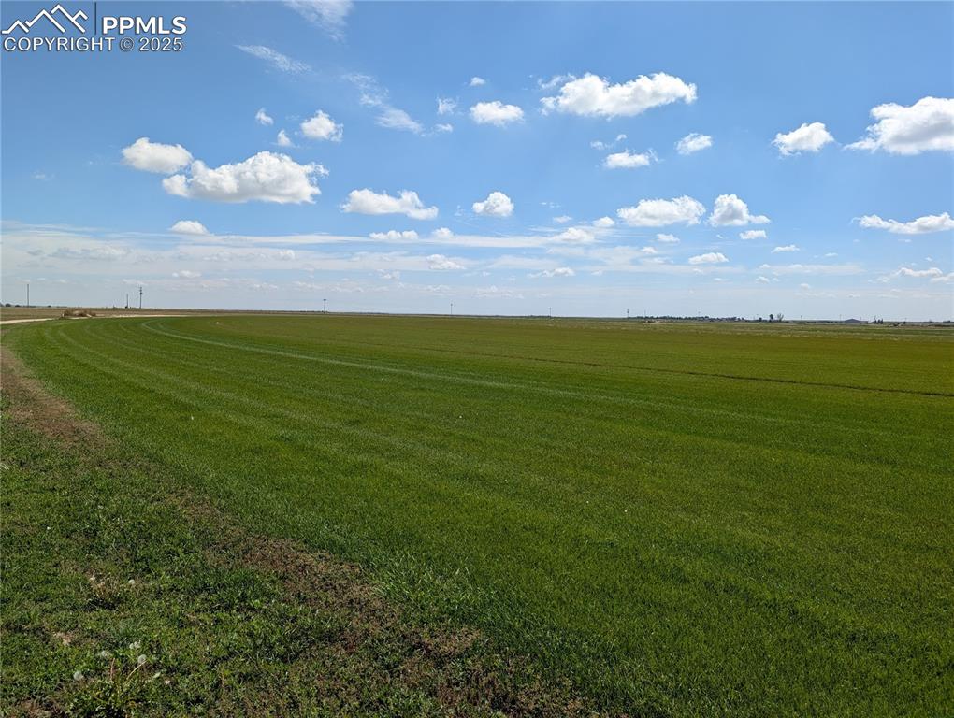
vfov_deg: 56.9
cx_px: 477
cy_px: 359
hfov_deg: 71.5
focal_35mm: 24
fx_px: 662
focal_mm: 6.9
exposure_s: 1/2037
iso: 20
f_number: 1.68
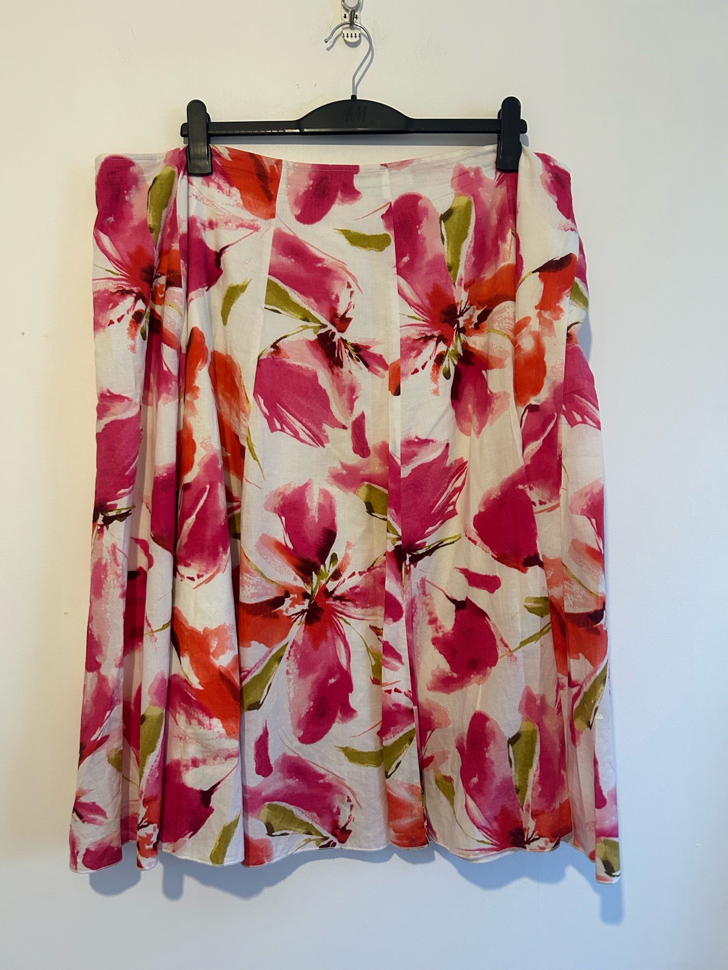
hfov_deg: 53.1
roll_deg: +0.3
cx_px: 364
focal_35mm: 26
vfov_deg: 67.3
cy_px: 485
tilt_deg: -3.0
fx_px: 729
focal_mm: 5.7
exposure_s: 1/60
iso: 160
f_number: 1.5
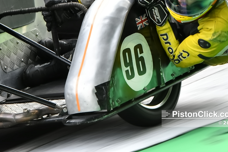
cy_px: 22
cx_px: 55
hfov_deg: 6.0
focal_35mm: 343
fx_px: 2172
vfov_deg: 4.0
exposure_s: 1/160
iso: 500
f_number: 5
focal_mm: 130
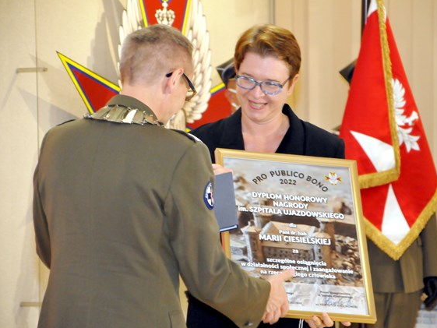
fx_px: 2033
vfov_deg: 9.2
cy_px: 164
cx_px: 248
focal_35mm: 161
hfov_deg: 12.3
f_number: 5.6
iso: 2500
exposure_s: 1/60
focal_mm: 98
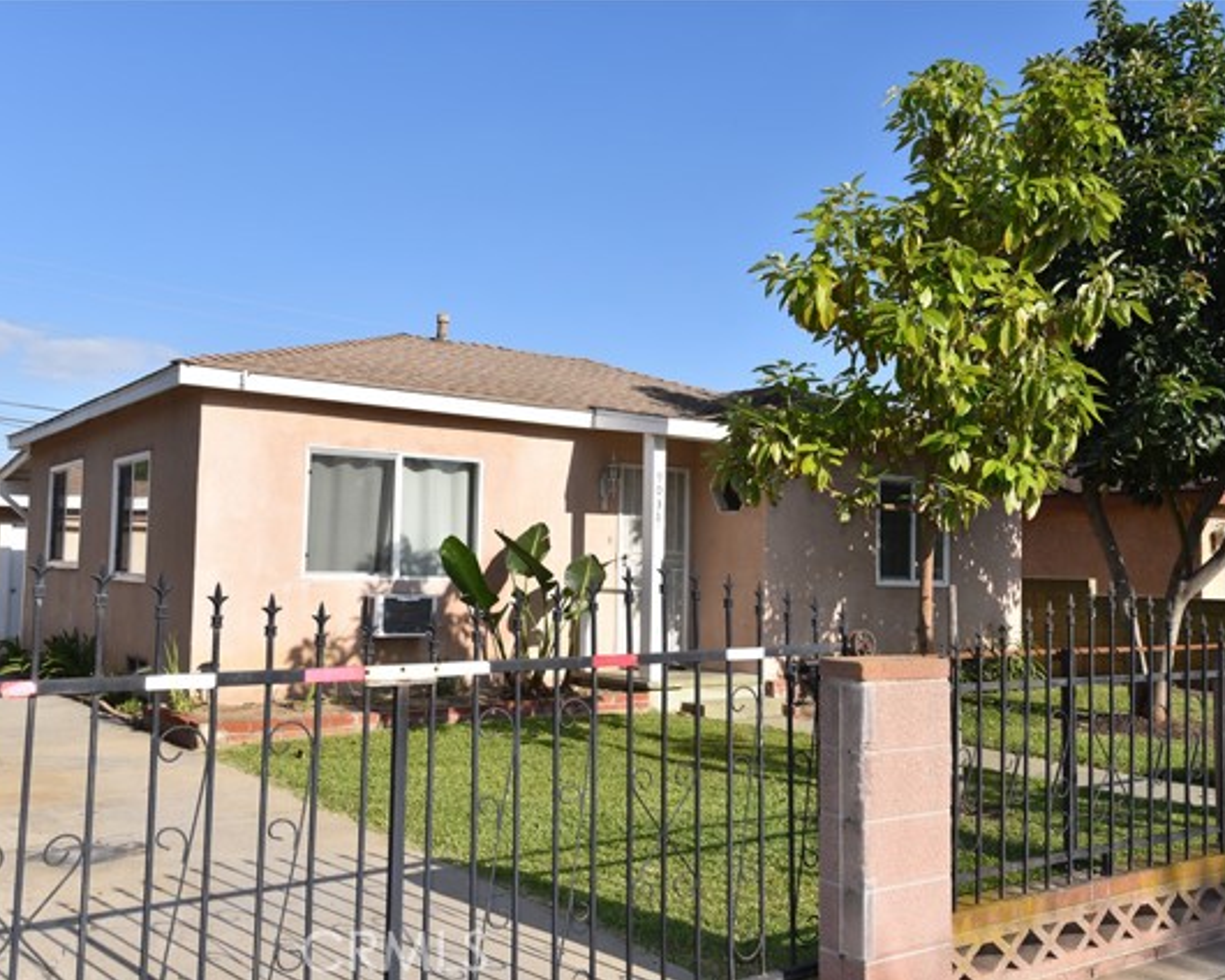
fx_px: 1233
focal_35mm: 34
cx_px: 626
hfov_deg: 52.8
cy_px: 491
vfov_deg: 43.4
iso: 100
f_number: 9
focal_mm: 30
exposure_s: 1/200
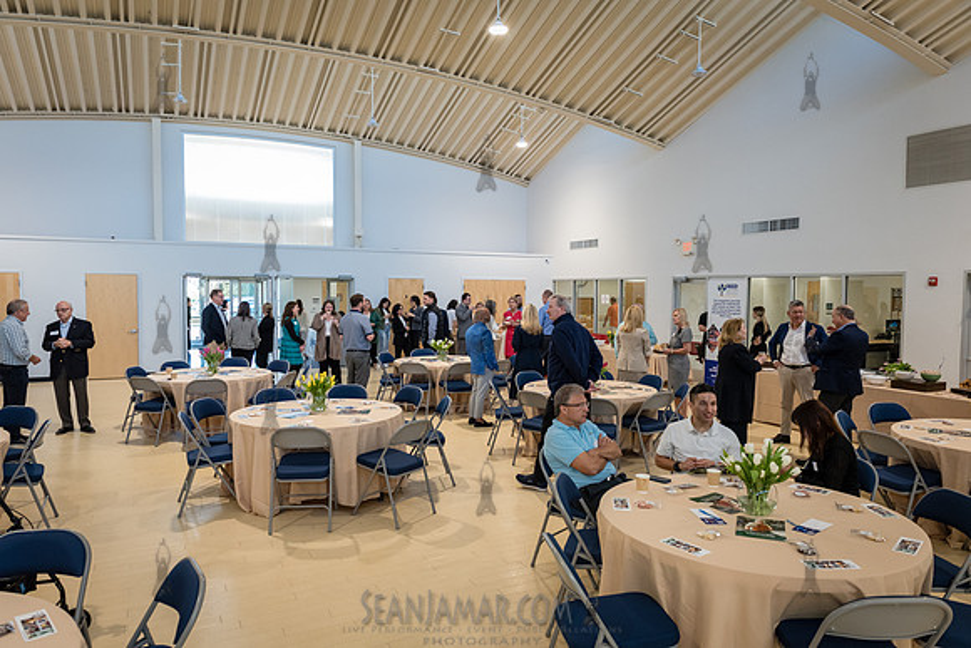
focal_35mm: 24
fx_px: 654
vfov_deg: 52.7
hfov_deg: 73.2
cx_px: 486
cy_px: 324
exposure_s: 1/250
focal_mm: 24
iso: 2500
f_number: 4.5
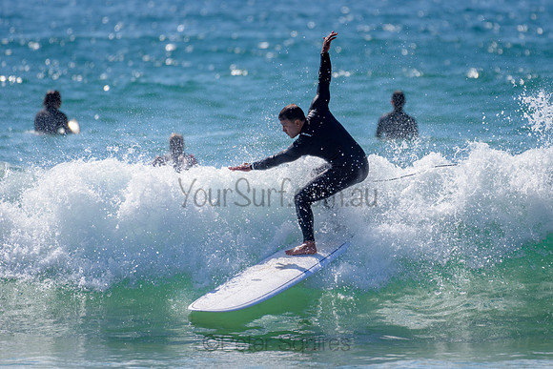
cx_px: 339
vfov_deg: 2.2
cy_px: 143
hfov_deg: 3.4
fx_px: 9421
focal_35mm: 613
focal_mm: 500
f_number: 5.6
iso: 140
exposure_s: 1/2000
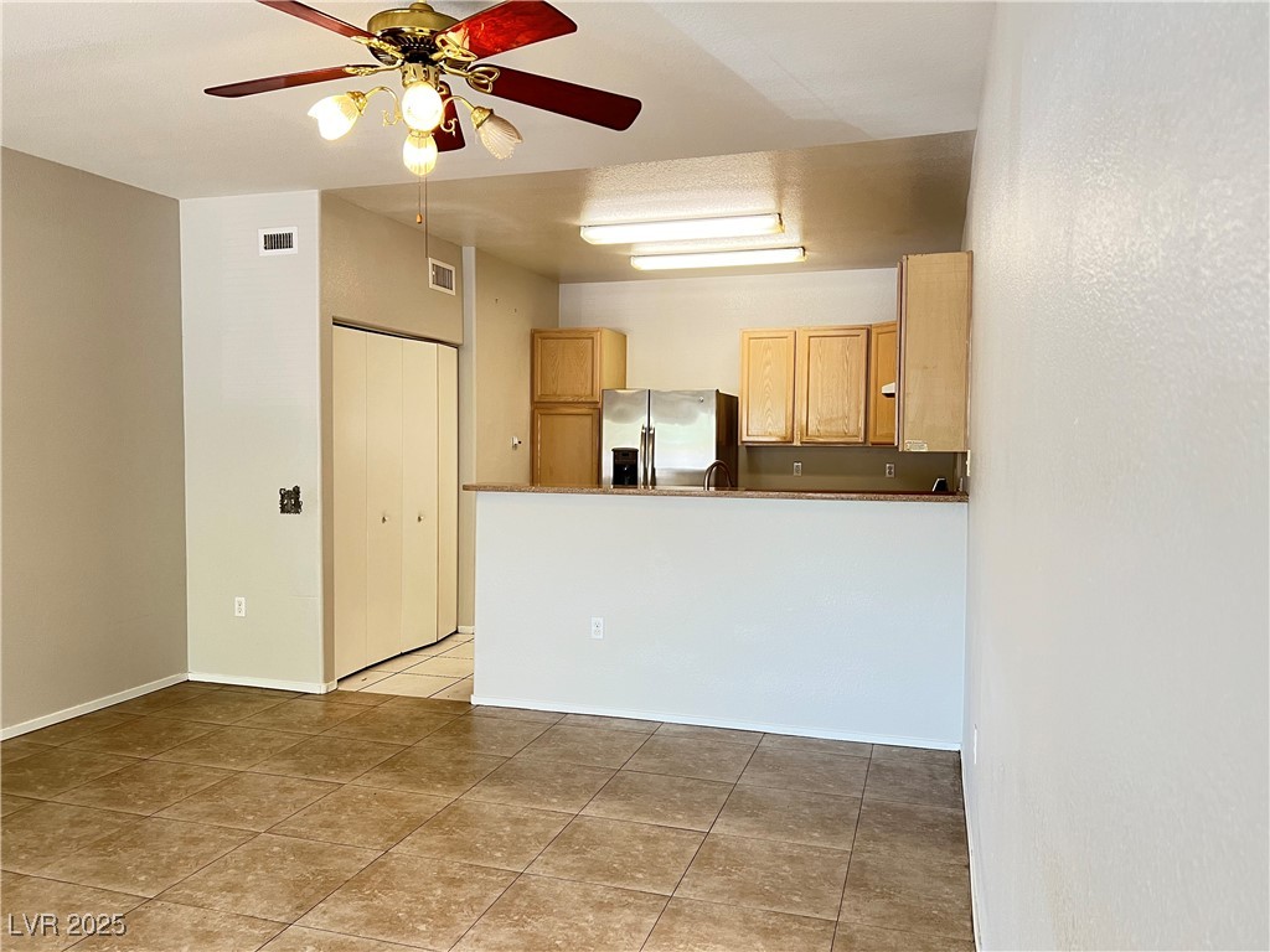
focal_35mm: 26
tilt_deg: -2.9
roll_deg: -0.3
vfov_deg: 53.1
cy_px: 476
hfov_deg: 67.3
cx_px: 635
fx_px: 954
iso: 160
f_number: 1.5
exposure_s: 1/60
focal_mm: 5.7
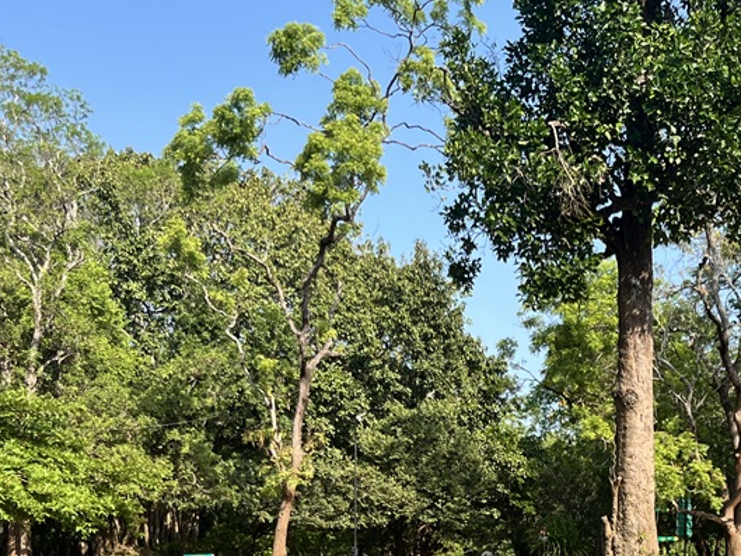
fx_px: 1263
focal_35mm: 59
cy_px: 556
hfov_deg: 32.4
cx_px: 496
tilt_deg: -0.5
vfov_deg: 23.8
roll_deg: -0.2
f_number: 1.6
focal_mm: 5.1
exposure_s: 1/1672
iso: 50
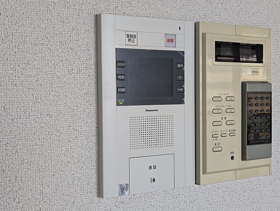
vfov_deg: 28.6
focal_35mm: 51
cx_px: 140
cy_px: 106
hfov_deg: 37.5
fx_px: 413
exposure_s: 1/120
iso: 108
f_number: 1.89
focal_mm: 5.43
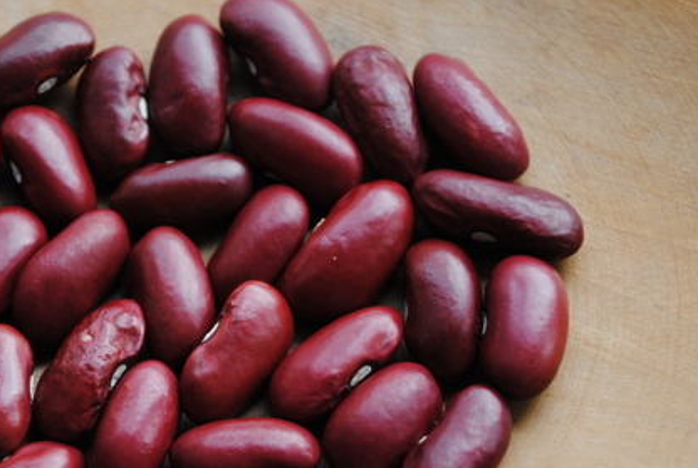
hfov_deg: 14.7
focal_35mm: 139
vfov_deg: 9.9
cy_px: 298
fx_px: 2697
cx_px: 188
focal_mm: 55
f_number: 5.6
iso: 400
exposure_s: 1/40
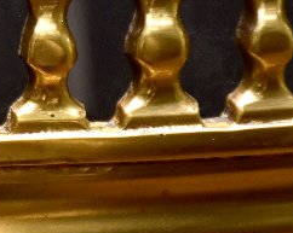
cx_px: -202
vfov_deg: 2.5
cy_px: 116
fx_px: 5448
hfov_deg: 3.1
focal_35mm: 629
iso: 640
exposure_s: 1/160
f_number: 5.3
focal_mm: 90
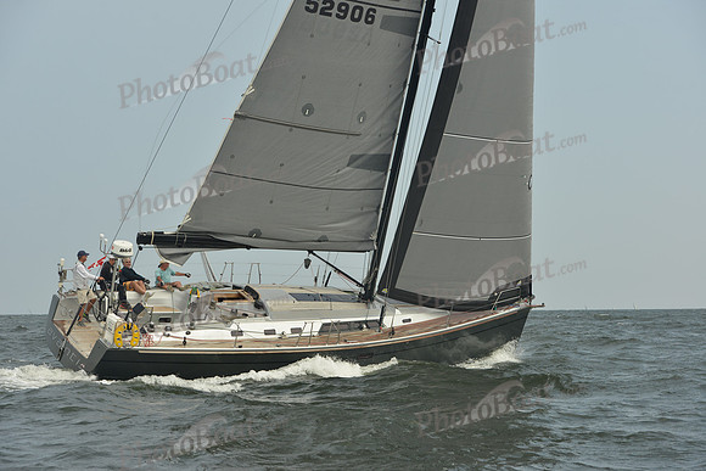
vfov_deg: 19.5
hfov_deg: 28.8
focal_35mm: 70
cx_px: 353
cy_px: 236
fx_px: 1373
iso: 320
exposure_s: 1/1250
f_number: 7.1
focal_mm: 70
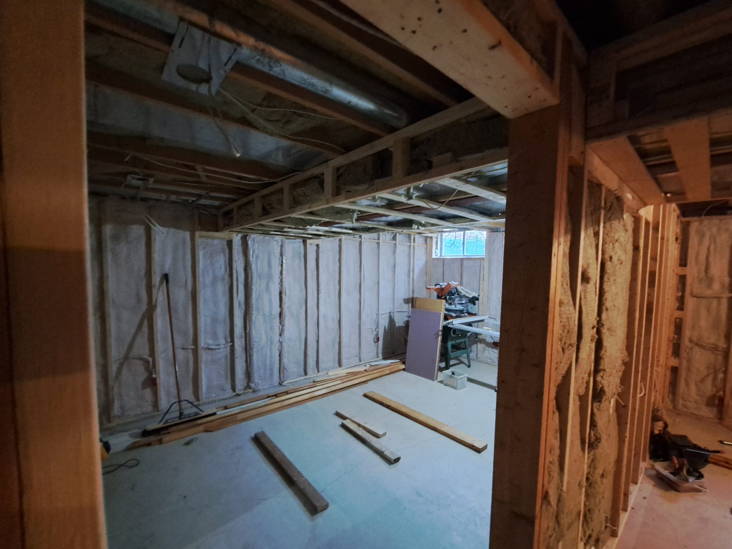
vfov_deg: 85.6
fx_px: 296
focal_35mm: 14
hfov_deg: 101.9
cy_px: 291
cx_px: 393
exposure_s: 1/20
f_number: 2.2
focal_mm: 1.74
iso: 640
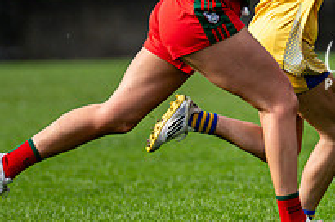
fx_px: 11837
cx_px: 431
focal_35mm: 1274
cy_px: 33
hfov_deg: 1.6
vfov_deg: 1.1
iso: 320
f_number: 2.8
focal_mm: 300
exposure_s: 1/3200
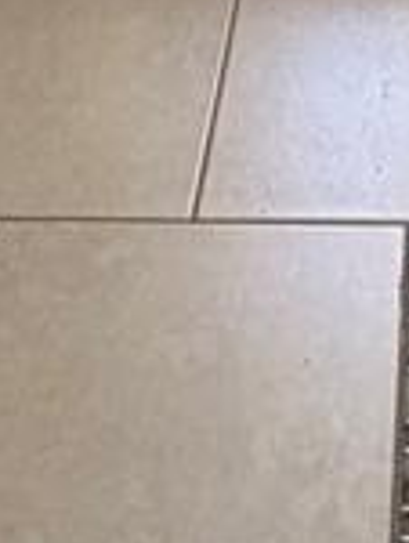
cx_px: 398
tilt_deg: -3.4
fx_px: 1759
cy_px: -1061
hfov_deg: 13.1
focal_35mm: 112
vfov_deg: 11.3
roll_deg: +1.0
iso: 250
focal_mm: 2.22
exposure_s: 1/121
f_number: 2.2
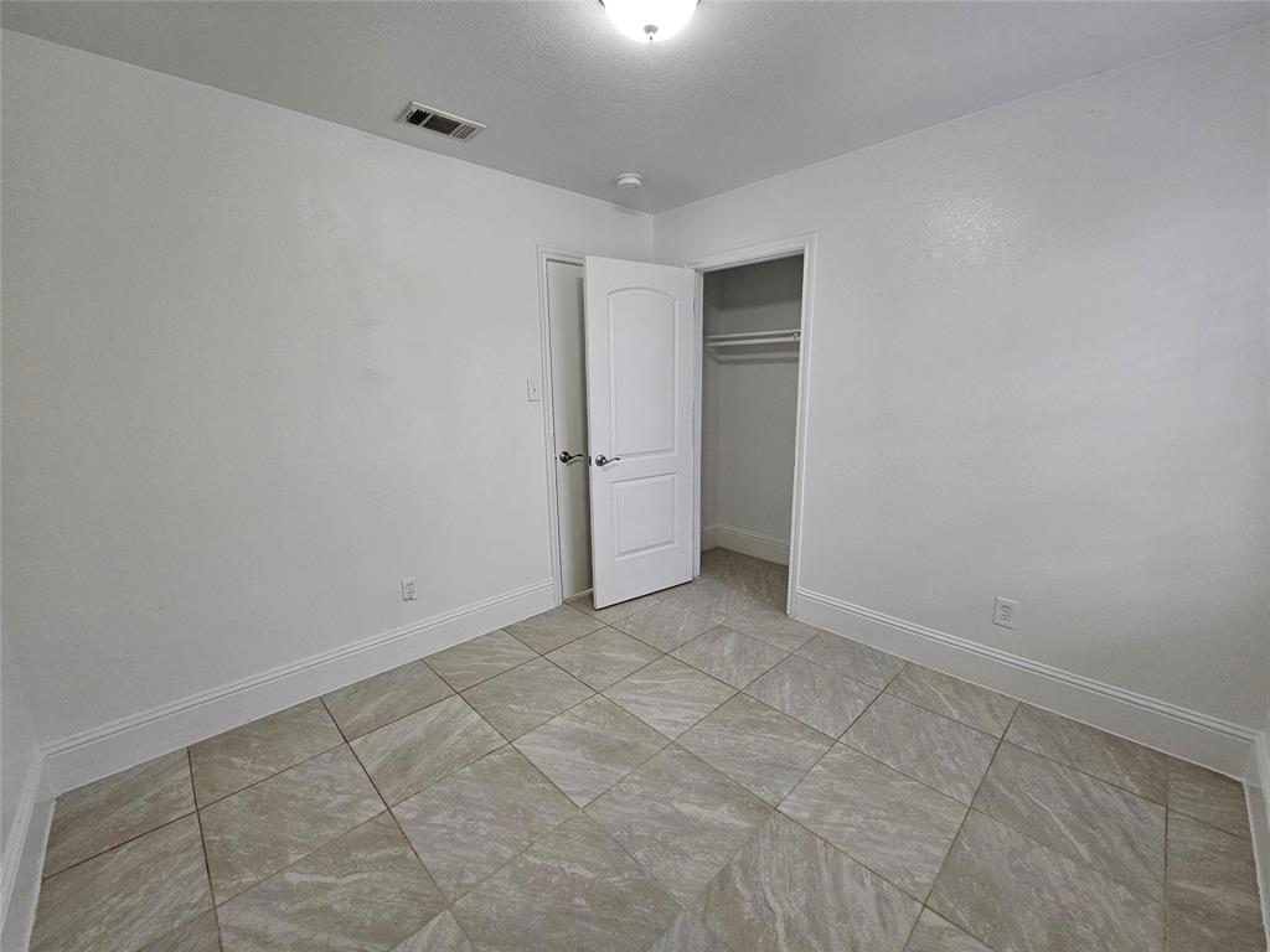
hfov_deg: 106.2
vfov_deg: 89.9
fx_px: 477
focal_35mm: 13
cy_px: 476
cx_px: 635
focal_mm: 2.2
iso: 250
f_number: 2.2
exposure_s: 1/60
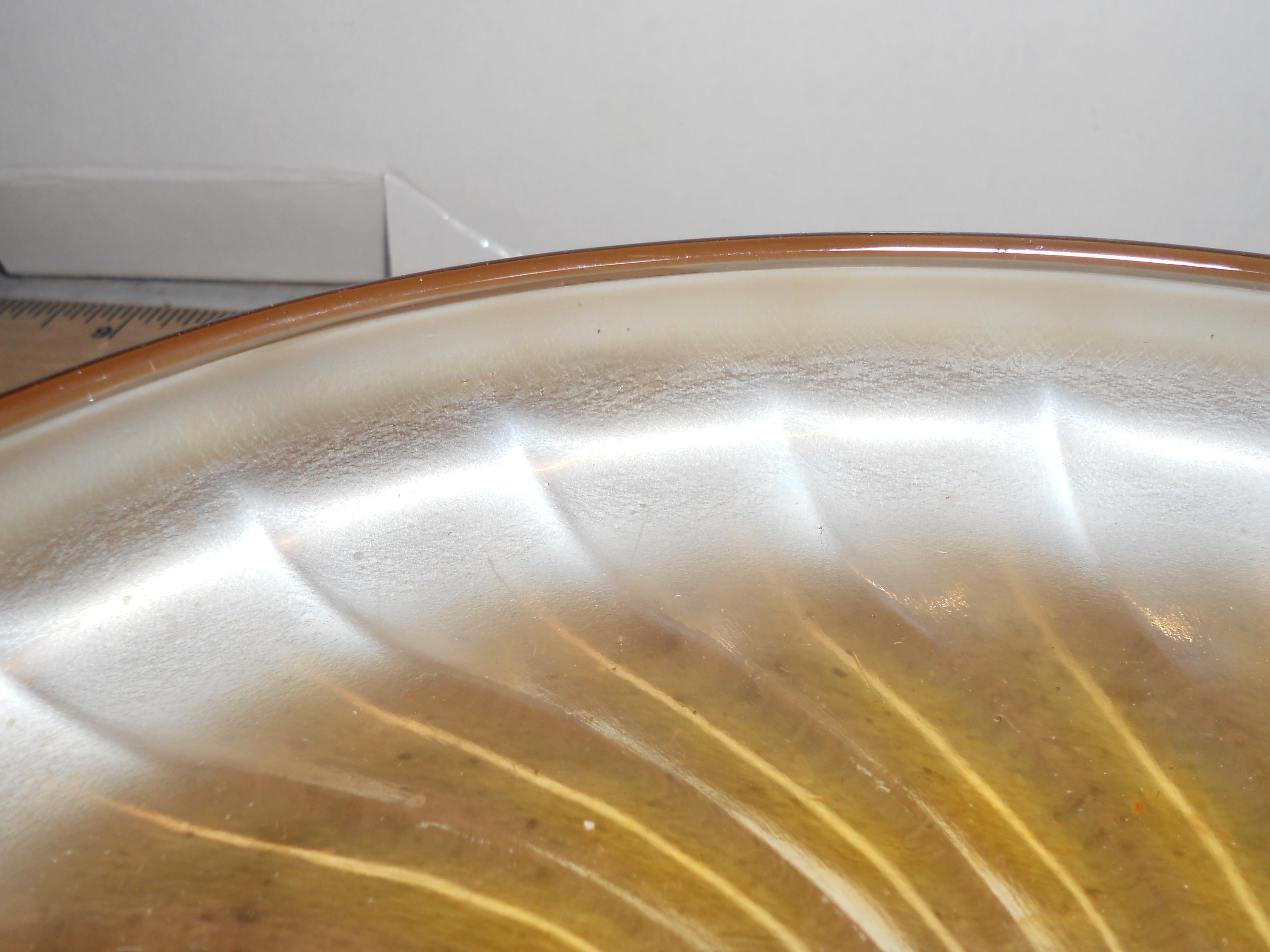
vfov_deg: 37.7
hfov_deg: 49.0
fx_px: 1394
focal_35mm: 38
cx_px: 610
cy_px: 505
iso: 80
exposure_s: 1/25
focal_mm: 5.8
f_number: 8.8
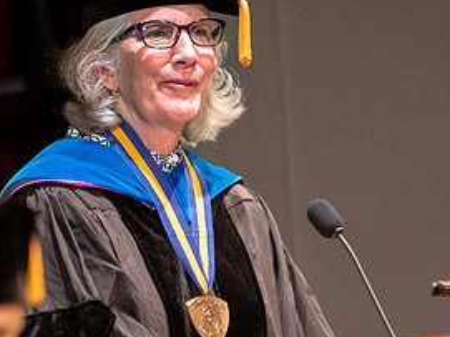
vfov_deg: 2.0
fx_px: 9577
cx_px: 154
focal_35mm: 737
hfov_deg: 2.7
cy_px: 180
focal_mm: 200
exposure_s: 1/200
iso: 2000
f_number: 3.2
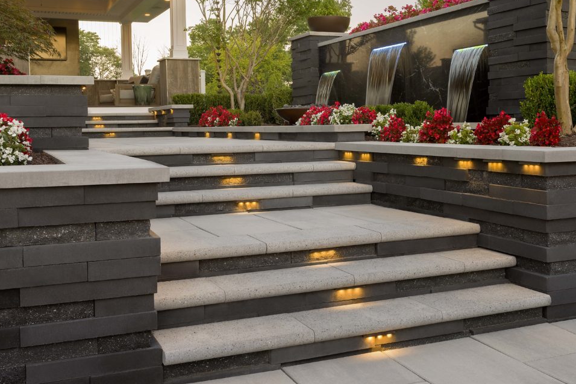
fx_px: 768
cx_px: 359
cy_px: 147
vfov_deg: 28.0
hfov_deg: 40.8
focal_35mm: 48
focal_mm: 34
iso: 125
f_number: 11
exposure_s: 1
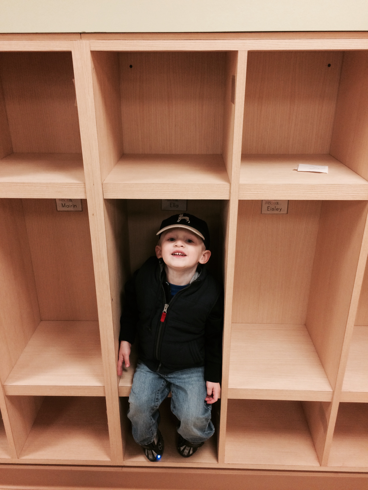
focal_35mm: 29
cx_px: 184
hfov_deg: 48.2
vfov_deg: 61.7
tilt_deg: -25.0
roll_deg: +0.5
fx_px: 411
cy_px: 245
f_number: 2.2
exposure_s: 1/30
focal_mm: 4.15
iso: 160
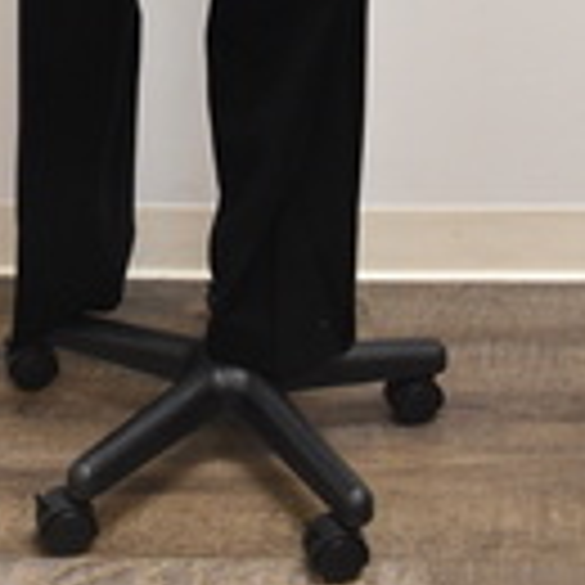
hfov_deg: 19.6
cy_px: -400
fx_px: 1683
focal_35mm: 88
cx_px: 153
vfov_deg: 17.0
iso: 1000
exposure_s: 1/80
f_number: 4.5
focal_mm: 20
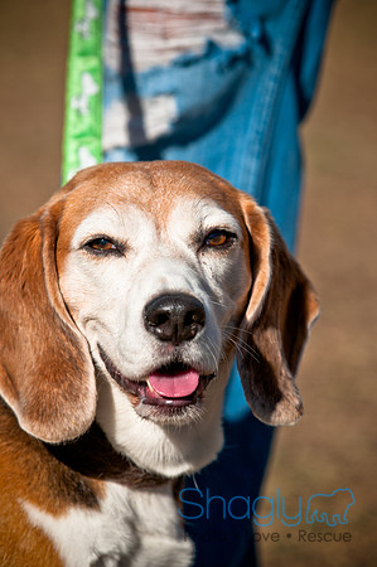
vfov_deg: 7.9
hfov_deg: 5.2
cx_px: 188
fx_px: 4133
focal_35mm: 262
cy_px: 284
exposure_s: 1/2000
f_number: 5
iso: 200
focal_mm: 175
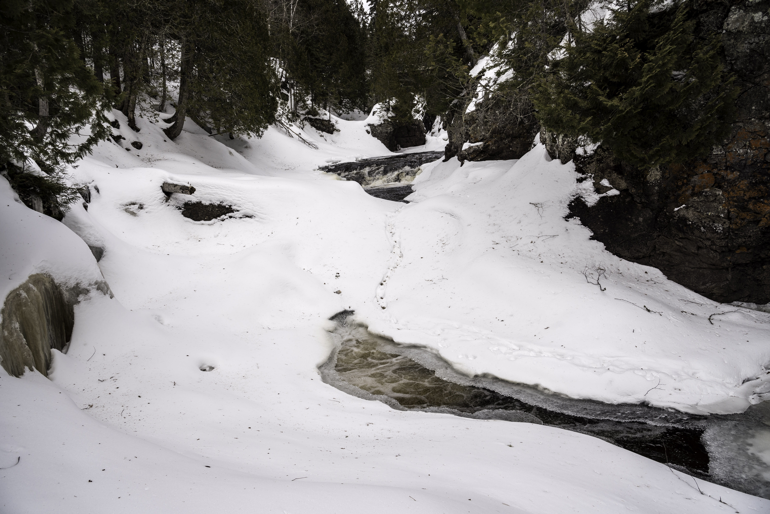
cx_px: 385
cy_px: 257
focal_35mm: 24
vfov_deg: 53.2
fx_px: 514
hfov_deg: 73.7
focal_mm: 24
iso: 200
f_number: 9
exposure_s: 1/200
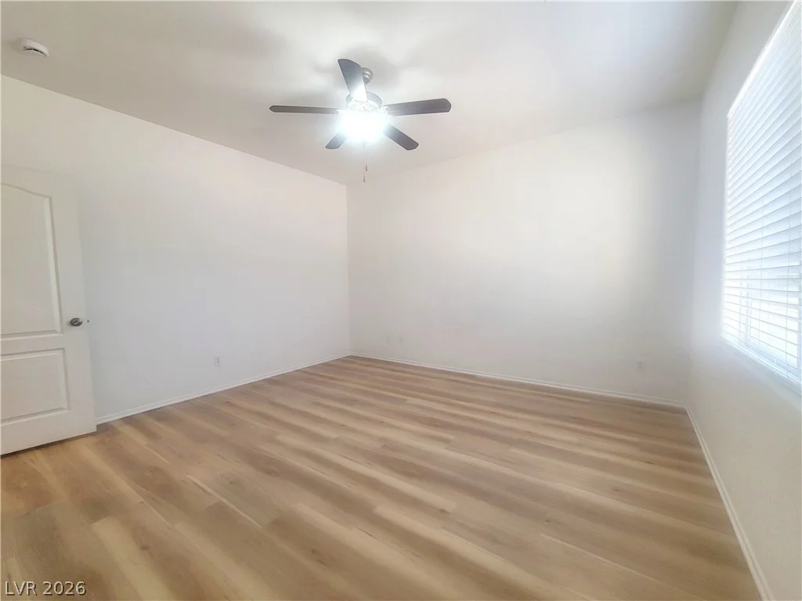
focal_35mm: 13
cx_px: 401
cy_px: 300
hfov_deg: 106.2
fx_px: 301
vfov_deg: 89.9
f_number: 2.2
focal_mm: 2.2
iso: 125
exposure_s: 1/60.2
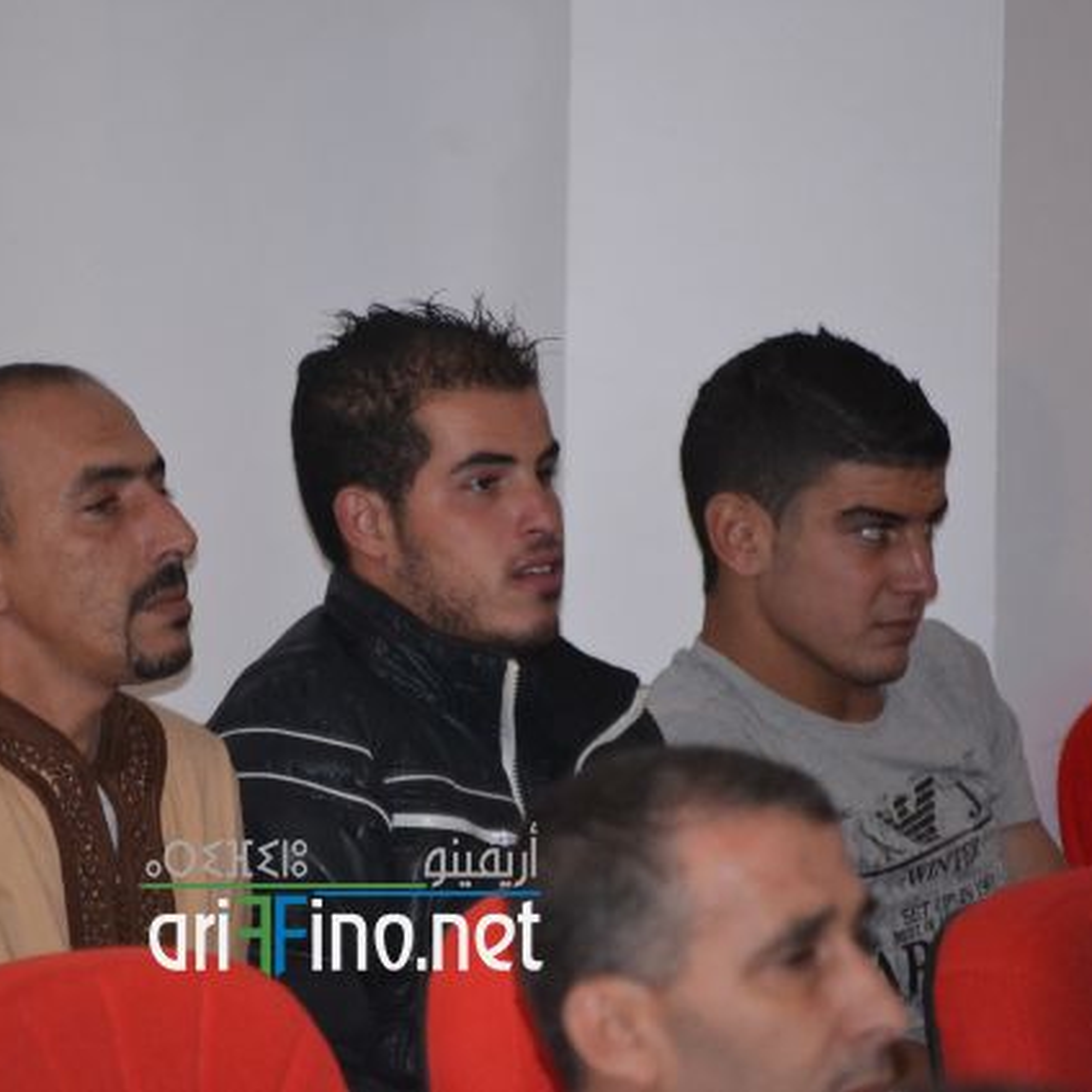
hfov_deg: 4.6
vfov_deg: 4.6
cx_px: 348
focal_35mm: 385
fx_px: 13741
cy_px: 546
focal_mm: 200
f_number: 5.6
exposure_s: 1/60
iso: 3200
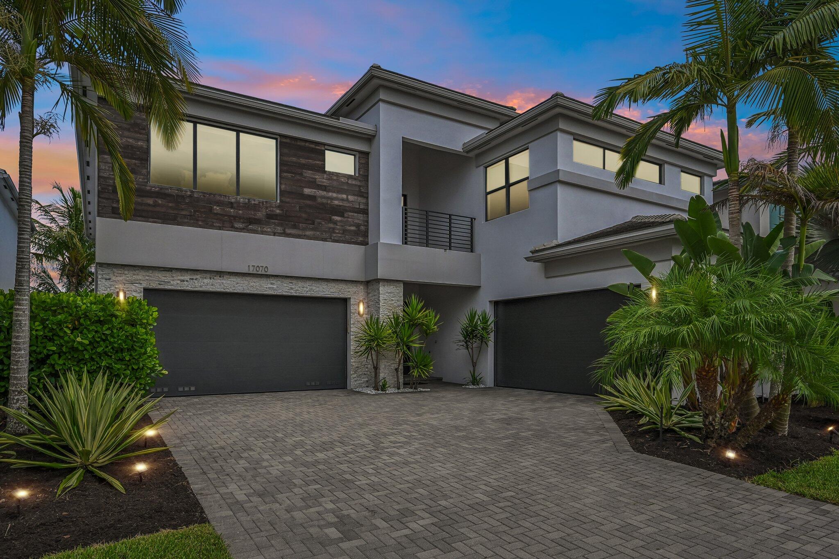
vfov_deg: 59.5
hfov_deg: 81.2
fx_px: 489
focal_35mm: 21
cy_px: 280
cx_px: 420
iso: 1250
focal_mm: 21
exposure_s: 1/1250
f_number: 8
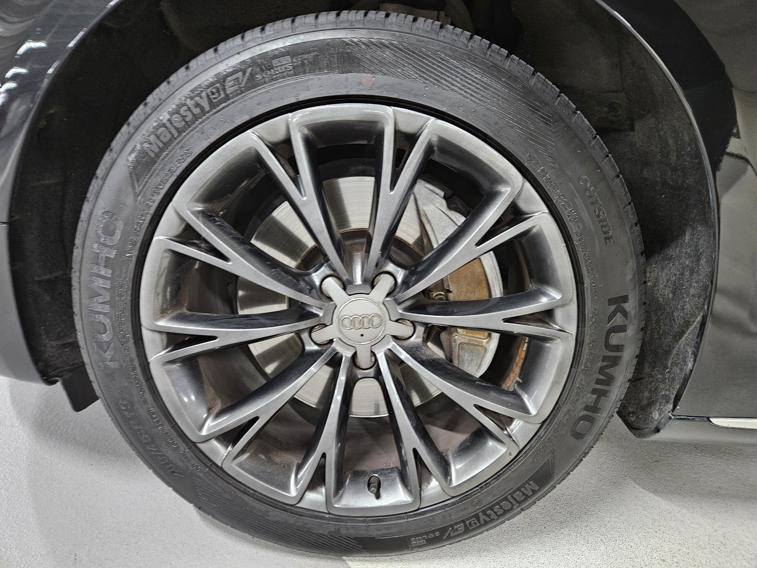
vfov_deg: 58.9
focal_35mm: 23
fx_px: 503
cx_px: 378
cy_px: 284
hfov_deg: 73.9
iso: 640
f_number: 1.8
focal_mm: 5.4
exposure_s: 1/30
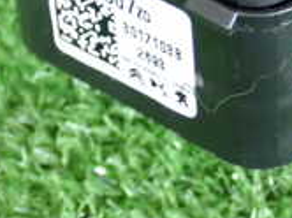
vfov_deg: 8.1
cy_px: -86
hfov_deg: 10.8
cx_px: 338
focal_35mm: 181
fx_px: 1525
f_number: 3.2
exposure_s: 1/50
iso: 500
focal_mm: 9.01
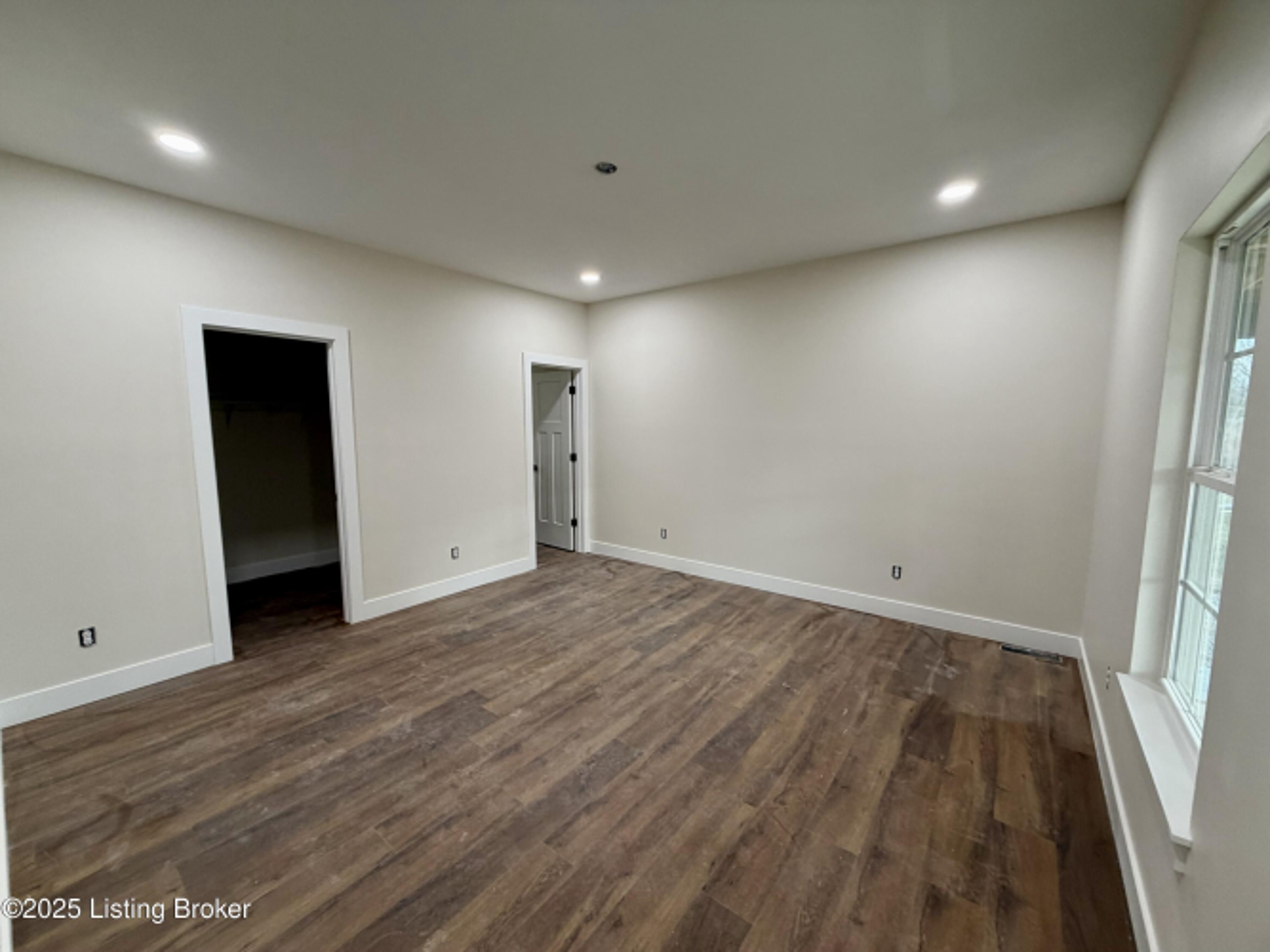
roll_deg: -0.2
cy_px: 476
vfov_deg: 85.7
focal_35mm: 14
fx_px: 514
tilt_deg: -6.7
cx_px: 635
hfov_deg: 102.1
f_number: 2.2
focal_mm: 2.22
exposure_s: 1/60
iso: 200
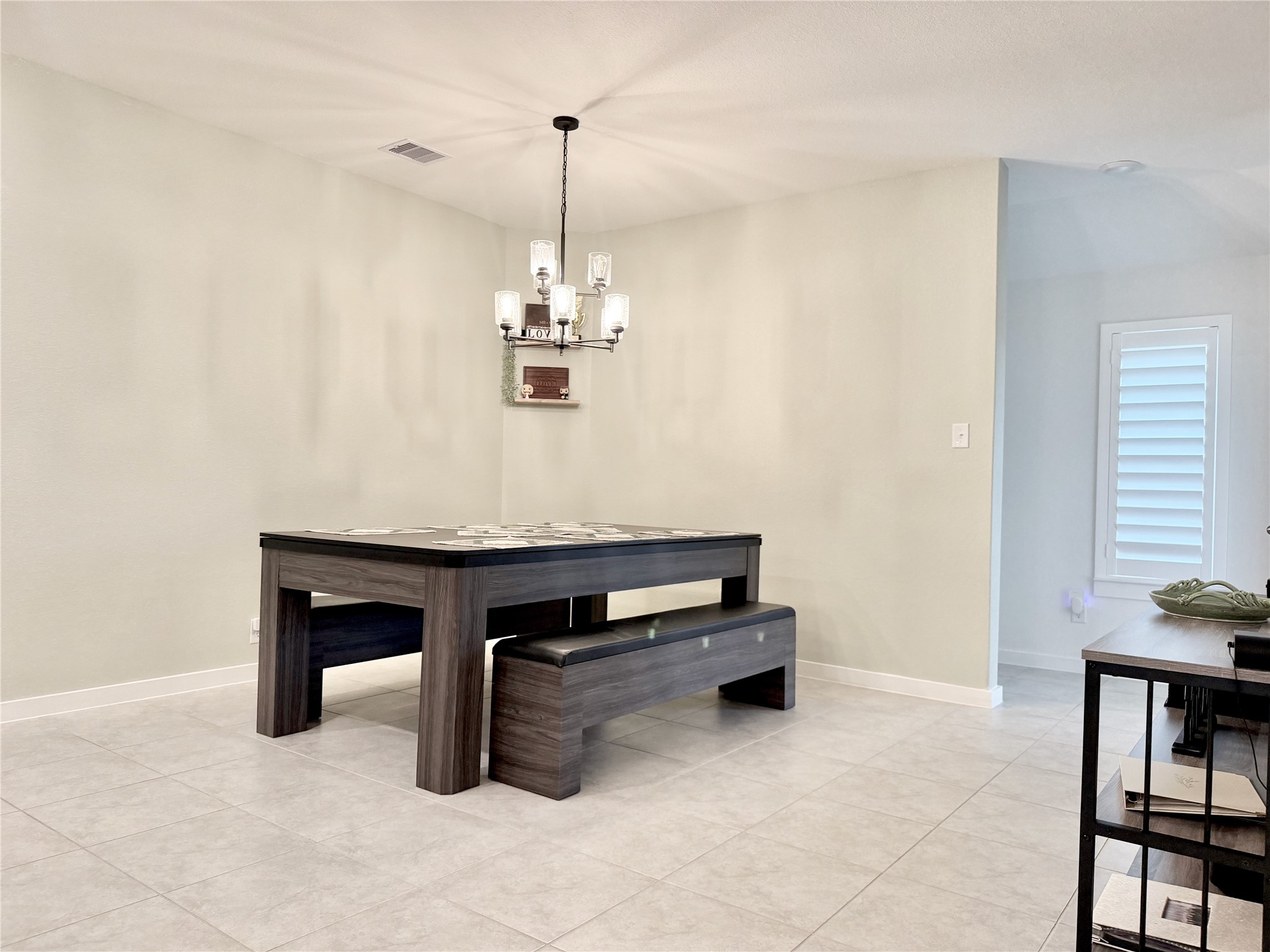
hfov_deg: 71.6
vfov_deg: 56.8
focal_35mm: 24
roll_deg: -1.0
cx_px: 635
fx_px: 881
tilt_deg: -0.7
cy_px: 476
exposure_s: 1/120
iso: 200
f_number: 1.78
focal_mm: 6.76
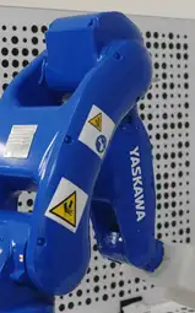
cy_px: 161
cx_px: 126
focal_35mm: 80
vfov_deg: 25.8
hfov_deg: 16.3
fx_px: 681
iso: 900
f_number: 4.5
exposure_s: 1/100
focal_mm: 50
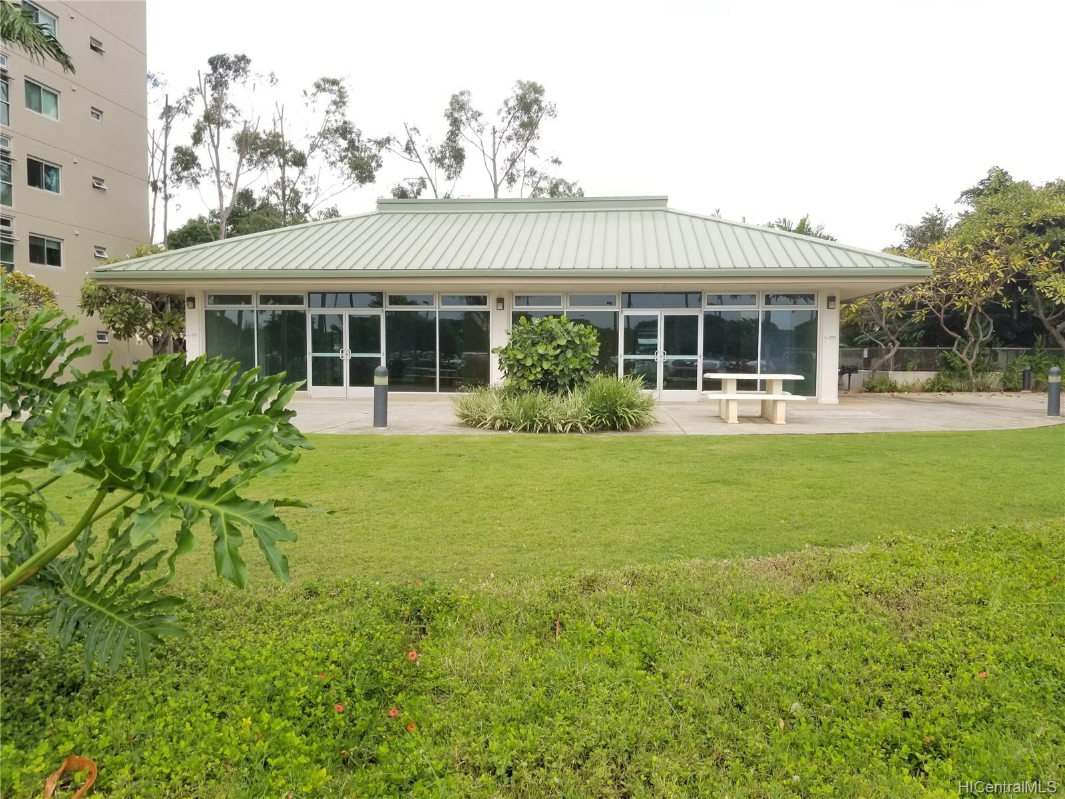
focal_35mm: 26
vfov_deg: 53.1
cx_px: 532
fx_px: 800
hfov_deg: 67.3
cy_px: 400
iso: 50
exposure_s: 1/662
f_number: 1.7
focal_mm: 4.3
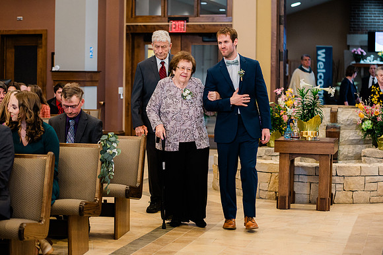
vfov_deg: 18.0
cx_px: 181
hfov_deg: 26.7
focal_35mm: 76
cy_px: 134
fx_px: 807
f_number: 2.8
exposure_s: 1/250
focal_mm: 72
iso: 1600
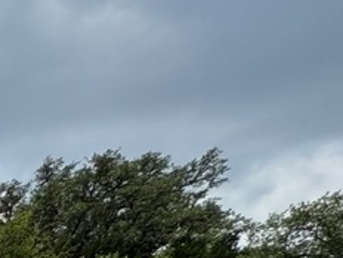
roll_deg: -1.7
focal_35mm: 87
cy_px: 658
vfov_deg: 12.4
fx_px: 862
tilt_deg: -13.0
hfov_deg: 12.4
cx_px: -622
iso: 50
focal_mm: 2.22
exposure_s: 1/2028
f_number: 2.2
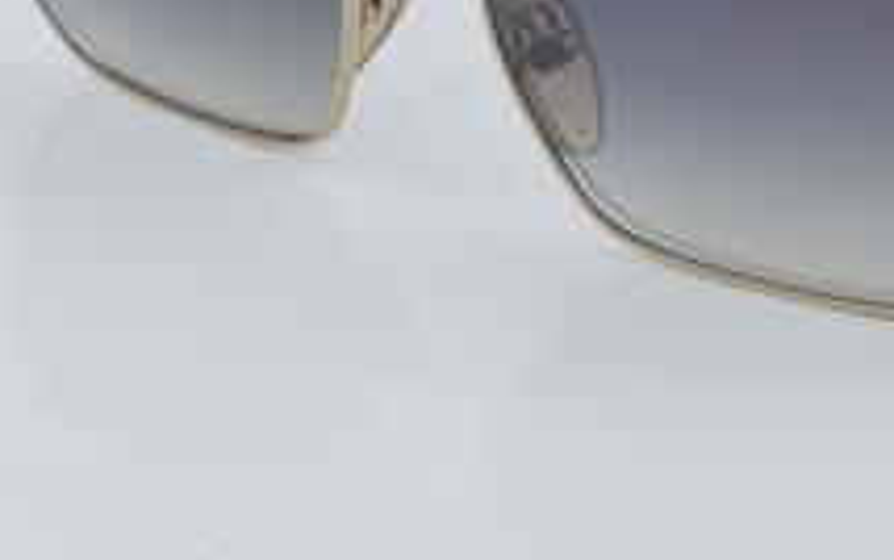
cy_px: 17
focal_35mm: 143
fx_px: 3486
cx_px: 764
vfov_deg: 9.1
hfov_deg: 14.5
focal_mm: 50
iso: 100
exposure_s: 1/4
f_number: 32
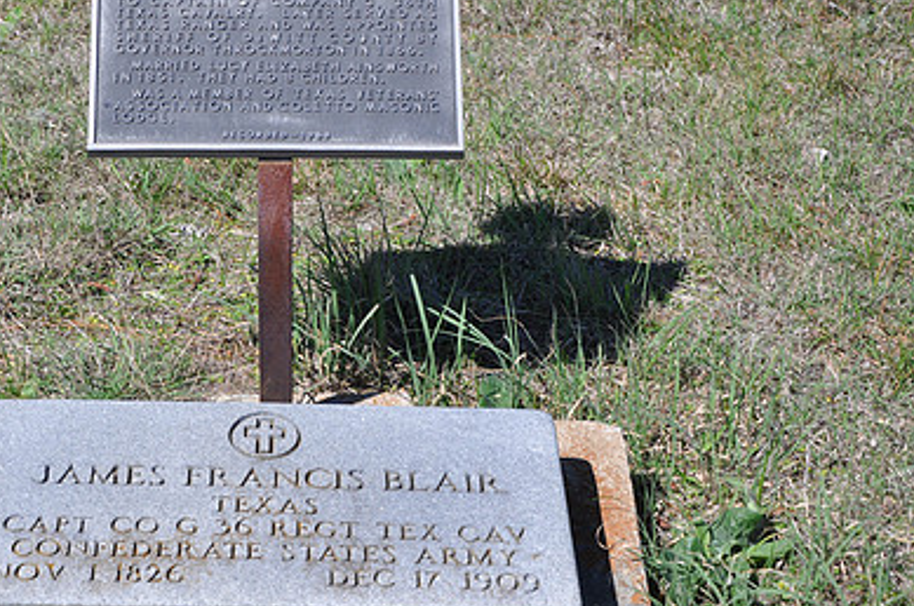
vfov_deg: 14.5
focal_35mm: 94
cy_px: 208
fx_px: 2383
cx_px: 273
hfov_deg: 21.6
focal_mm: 42
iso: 200
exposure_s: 1/200
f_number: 7.1
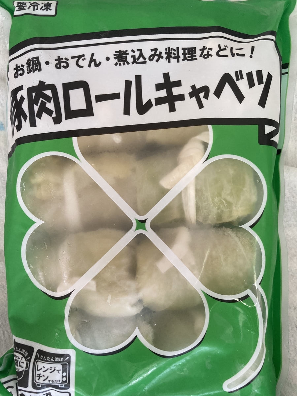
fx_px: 320
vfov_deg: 63.4
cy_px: 198
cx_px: 148
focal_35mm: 28
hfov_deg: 49.7
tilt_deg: -86.1
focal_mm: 3.99
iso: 125
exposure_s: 1/60
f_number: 1.8
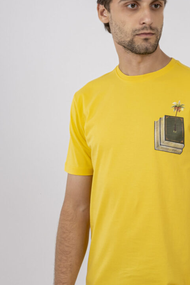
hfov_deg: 12.2
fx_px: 886
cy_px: 160
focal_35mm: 112
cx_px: 146
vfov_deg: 18.3
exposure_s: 1/125
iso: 80
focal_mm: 44.4
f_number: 11
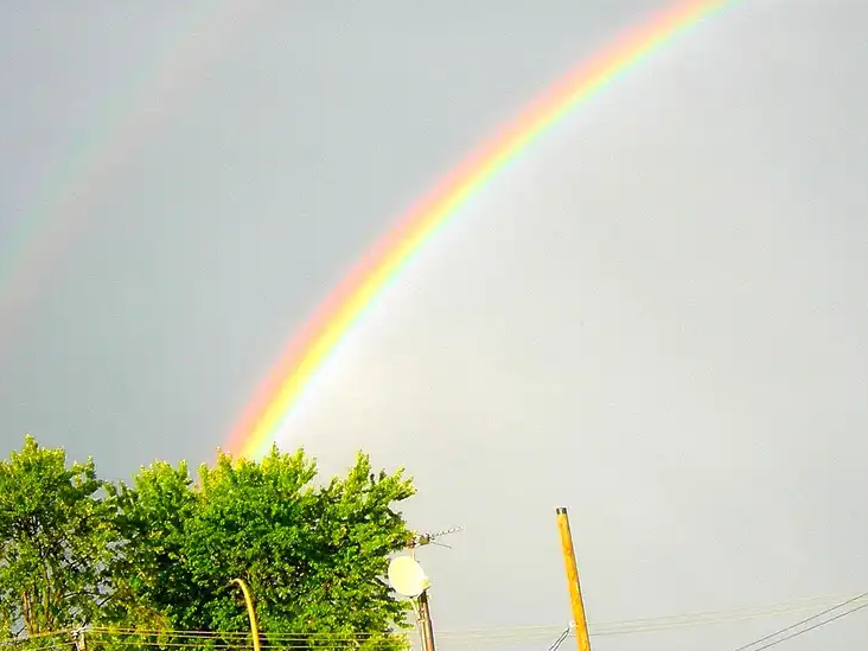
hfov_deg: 32.6
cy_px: 338
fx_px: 1479
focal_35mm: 59
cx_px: 515
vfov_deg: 24.8
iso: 64
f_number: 2.7
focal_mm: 7.5
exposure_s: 1/417
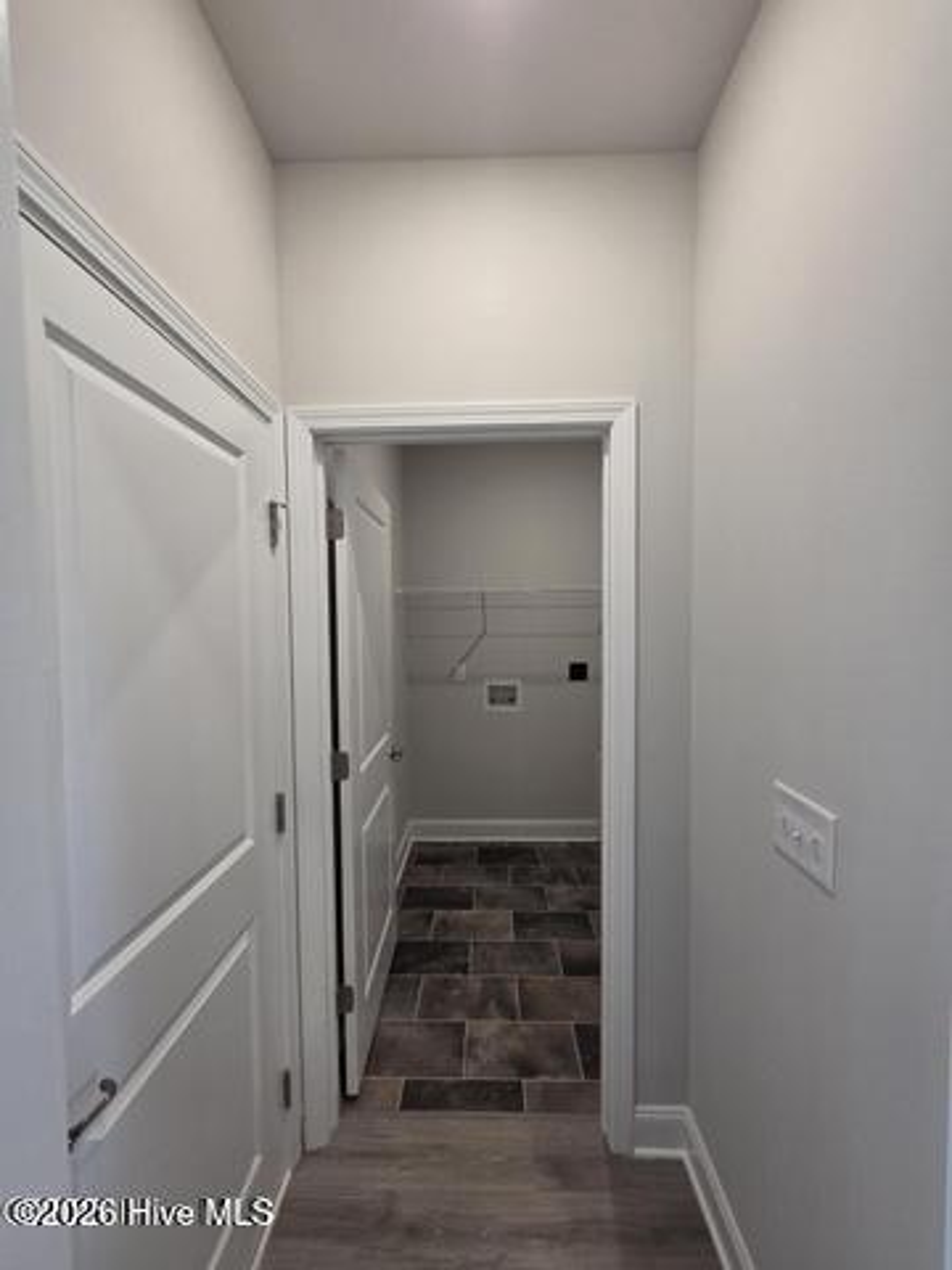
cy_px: 635
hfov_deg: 89.9
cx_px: 476
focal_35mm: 13
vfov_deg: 106.2
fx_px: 477
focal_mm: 2.2
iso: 250
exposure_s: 1/120
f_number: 2.2
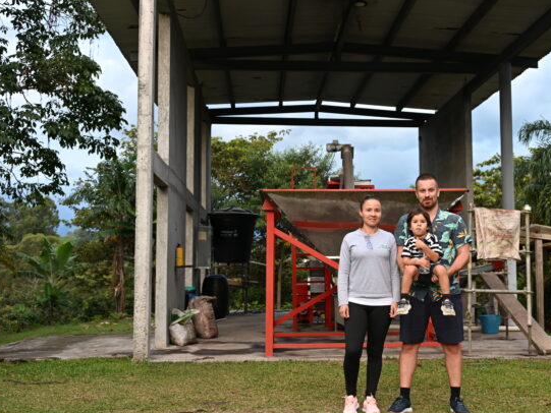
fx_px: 764
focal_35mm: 48
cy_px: 197
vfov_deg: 30.3
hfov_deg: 39.5
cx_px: 330
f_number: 5
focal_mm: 37
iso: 500
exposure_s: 1/60
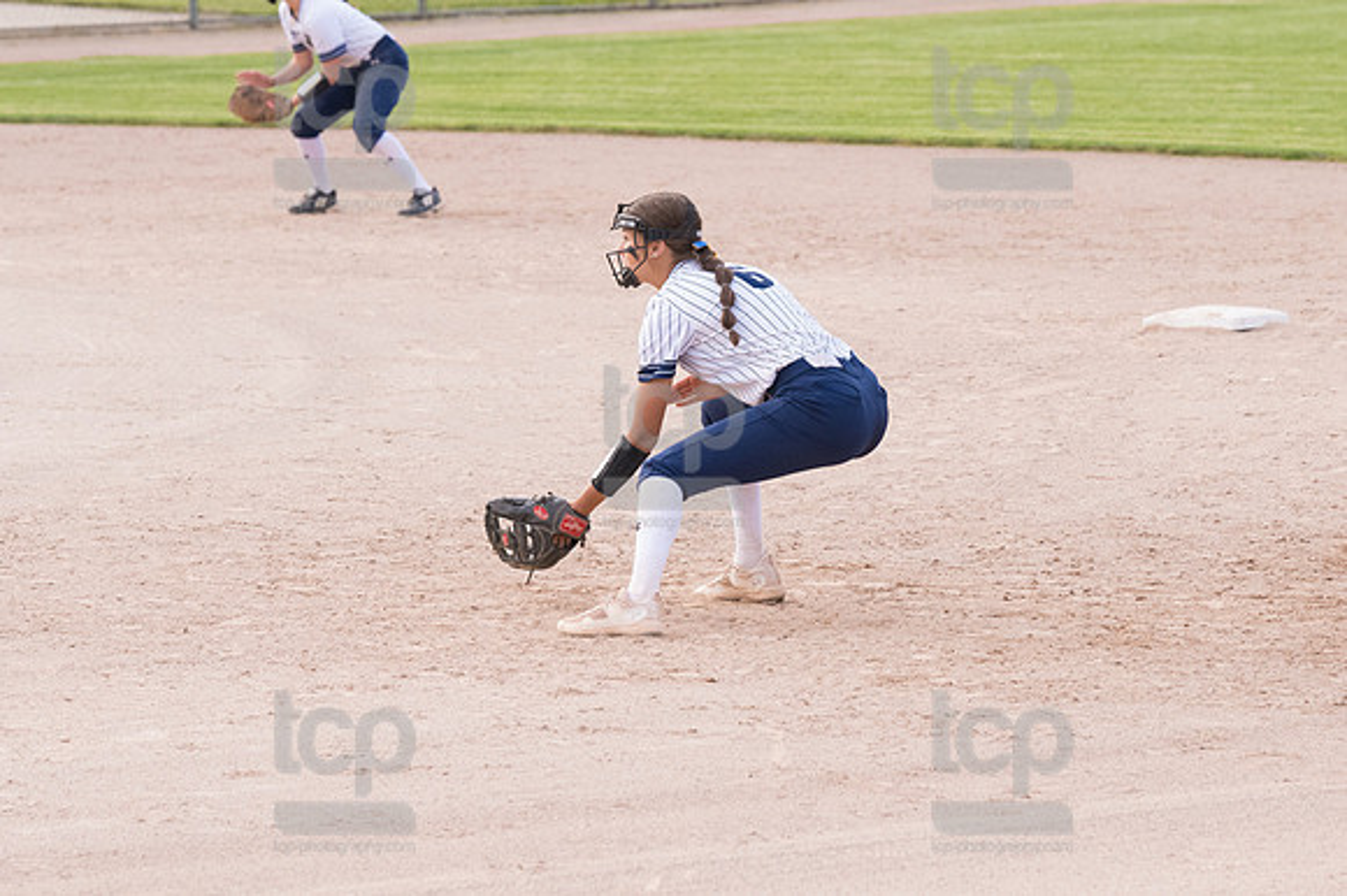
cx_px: 674
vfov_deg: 5.9
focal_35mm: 232
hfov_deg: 8.9
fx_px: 8675
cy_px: 448
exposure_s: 1/1600
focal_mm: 155
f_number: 5.6
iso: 1600
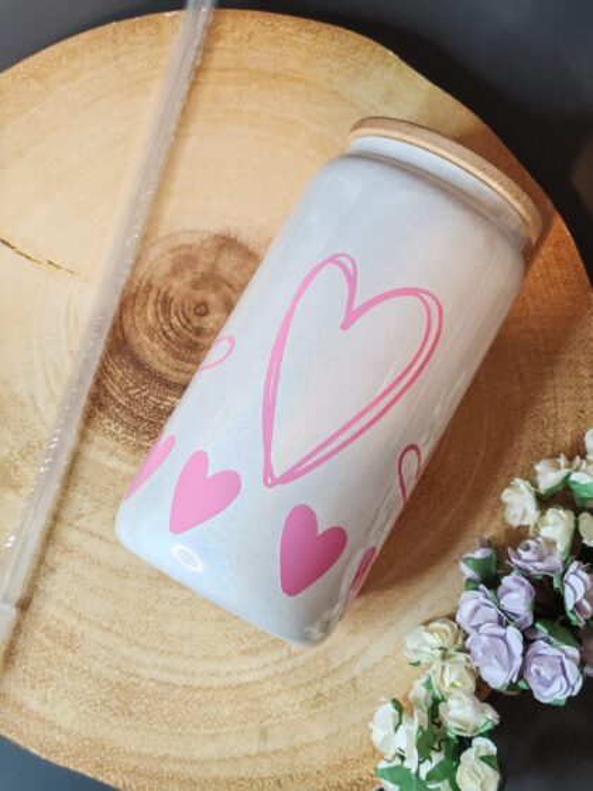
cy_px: 396
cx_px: 296
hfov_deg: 27.0
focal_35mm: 54
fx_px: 1233
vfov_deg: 35.5
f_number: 1.9
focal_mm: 6.12
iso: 1600
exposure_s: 1/100
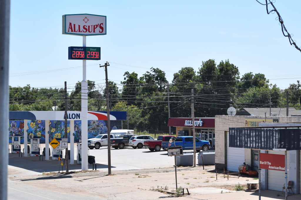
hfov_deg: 19.5
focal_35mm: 105
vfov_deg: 13.0
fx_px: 878
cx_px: 150
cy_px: 100
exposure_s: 1/400
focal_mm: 70
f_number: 10
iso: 200
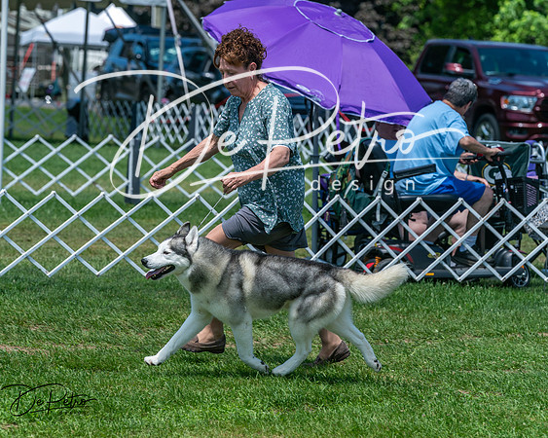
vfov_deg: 7.6
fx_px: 3301
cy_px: 194
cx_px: 232
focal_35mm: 204
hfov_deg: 9.5
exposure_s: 1/1000
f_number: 5.6
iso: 125
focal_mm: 159
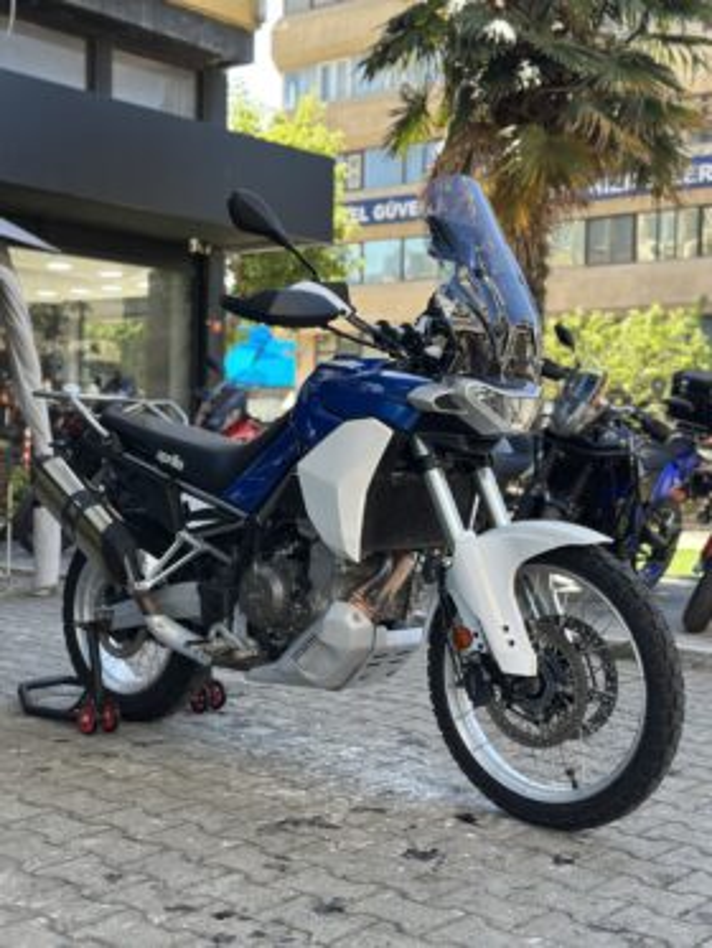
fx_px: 1316
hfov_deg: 30.3
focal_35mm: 48
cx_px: 356
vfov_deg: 39.6
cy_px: 474
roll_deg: -1.1
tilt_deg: -1.0
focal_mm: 6.86
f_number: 1.78
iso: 80
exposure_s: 1/564
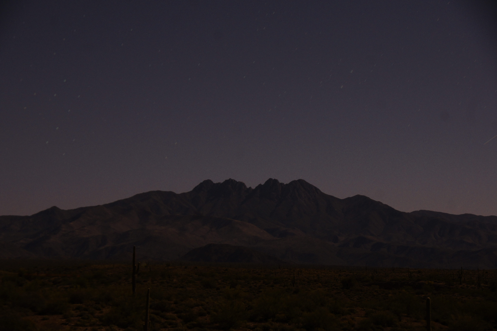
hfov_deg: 19.5
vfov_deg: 13.0
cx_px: 248
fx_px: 1449
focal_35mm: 105
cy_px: 166
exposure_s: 20
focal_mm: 70
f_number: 6.3
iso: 800
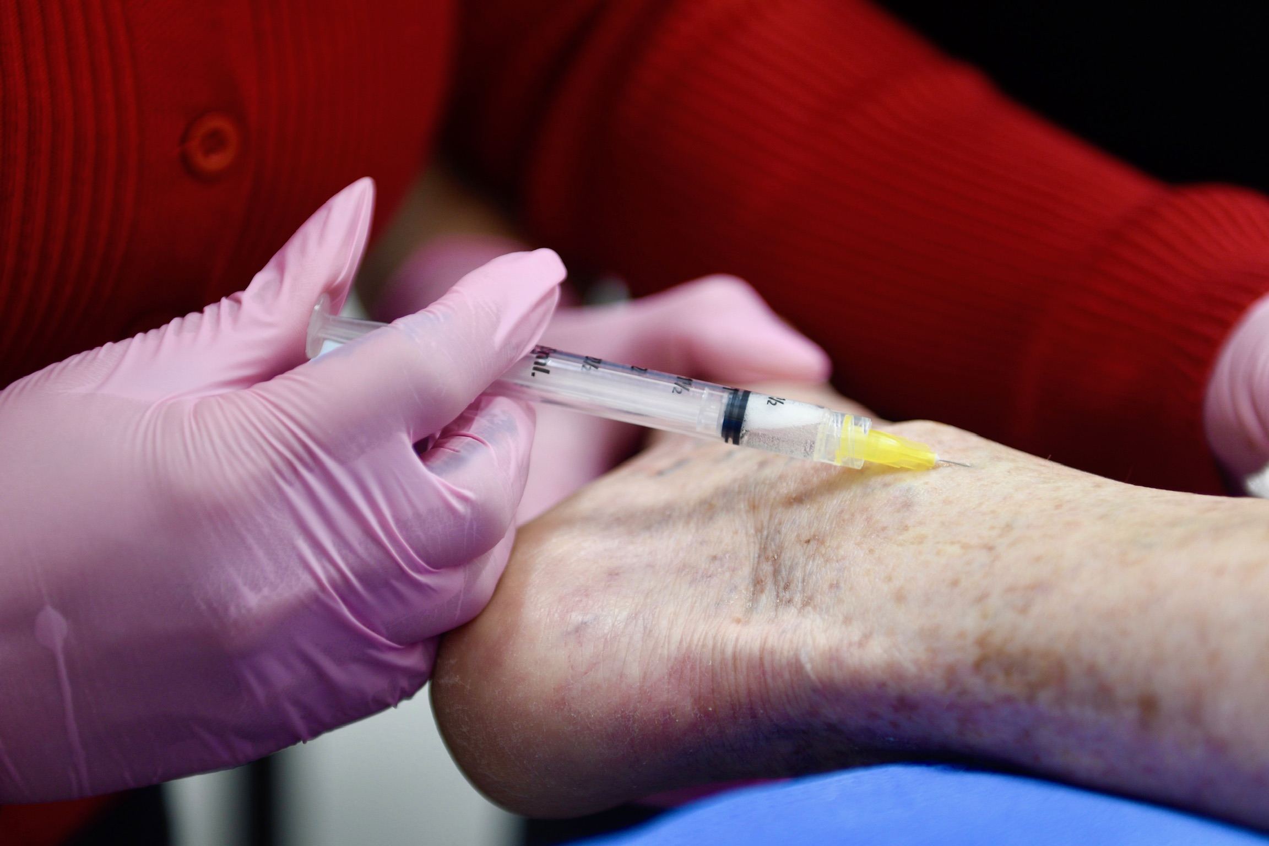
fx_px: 3278
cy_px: 423
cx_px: 634
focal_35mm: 93
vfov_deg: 14.7
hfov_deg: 21.9
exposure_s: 1/160
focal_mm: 62
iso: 400
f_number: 2.8
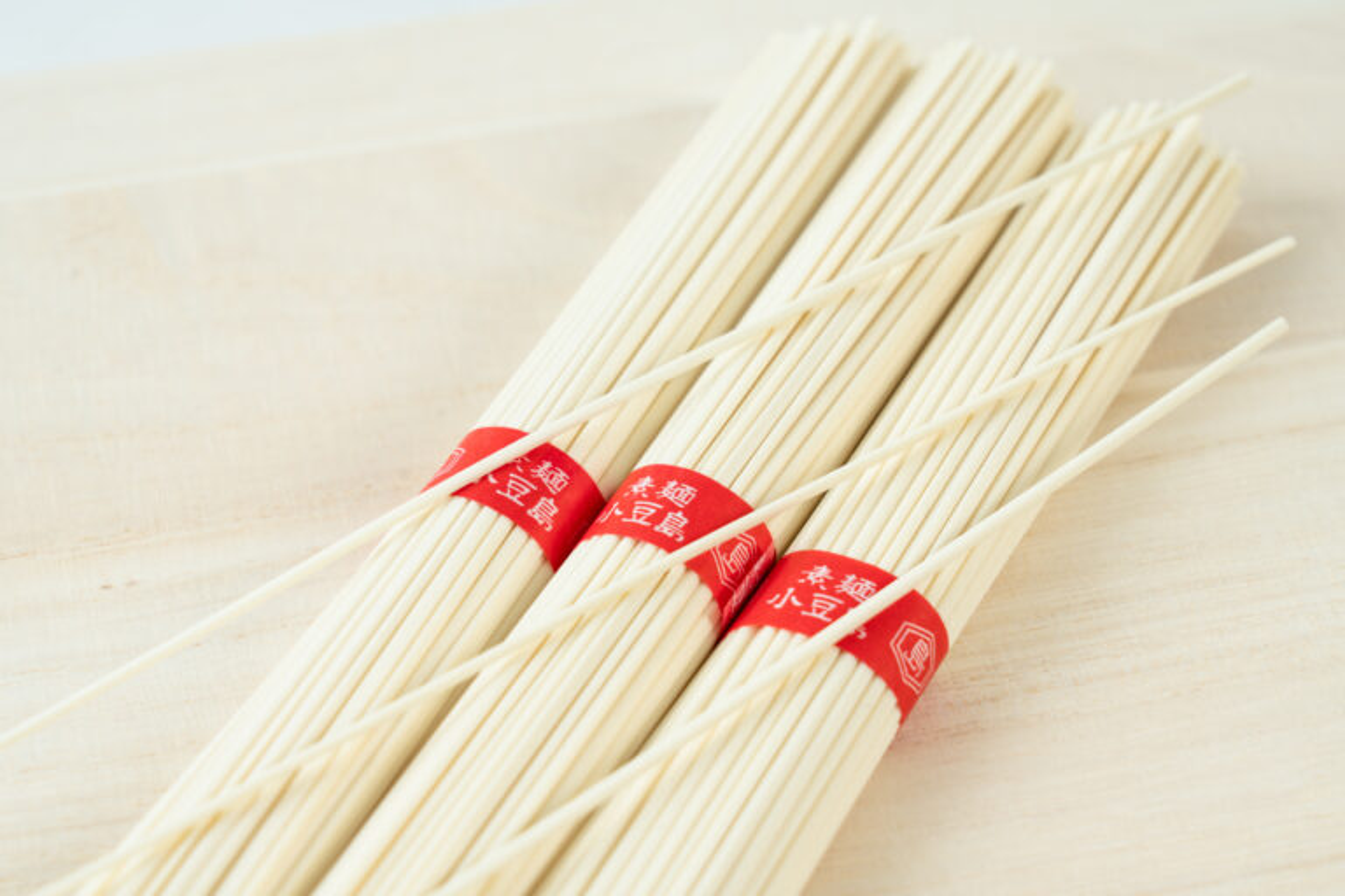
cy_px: 448
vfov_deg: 13.0
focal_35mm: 105
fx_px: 3923
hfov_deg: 19.5
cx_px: 672
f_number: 9
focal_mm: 105
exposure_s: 1/125
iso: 100
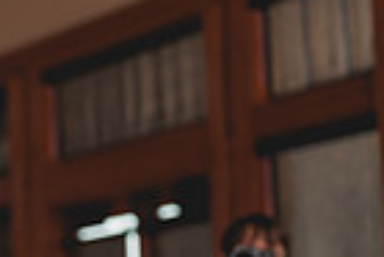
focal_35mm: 209
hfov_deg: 9.3
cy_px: 211
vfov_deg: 6.6
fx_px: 2232
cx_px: -359
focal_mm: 50
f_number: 1.8
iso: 125
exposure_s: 1/250
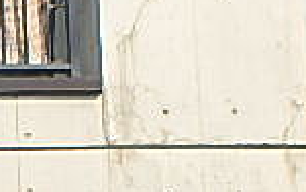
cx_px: -243
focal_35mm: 95
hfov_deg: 17.7
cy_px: 364
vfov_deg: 12.4
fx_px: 793
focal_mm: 3.7
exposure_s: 1/640
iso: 125
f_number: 3.5
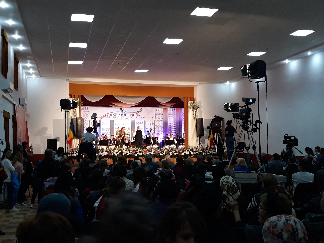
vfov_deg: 51.4
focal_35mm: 27
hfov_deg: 65.3
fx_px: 253
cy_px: 122
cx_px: 162
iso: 125
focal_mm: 3.71
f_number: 1.7
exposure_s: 1/50
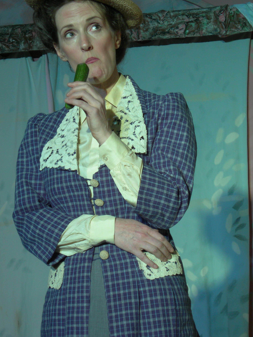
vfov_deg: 16.4
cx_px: 125
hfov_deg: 12.3
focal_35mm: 120
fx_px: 1169
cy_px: 164
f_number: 4.9
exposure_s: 1/3.8
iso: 90
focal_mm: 23.4
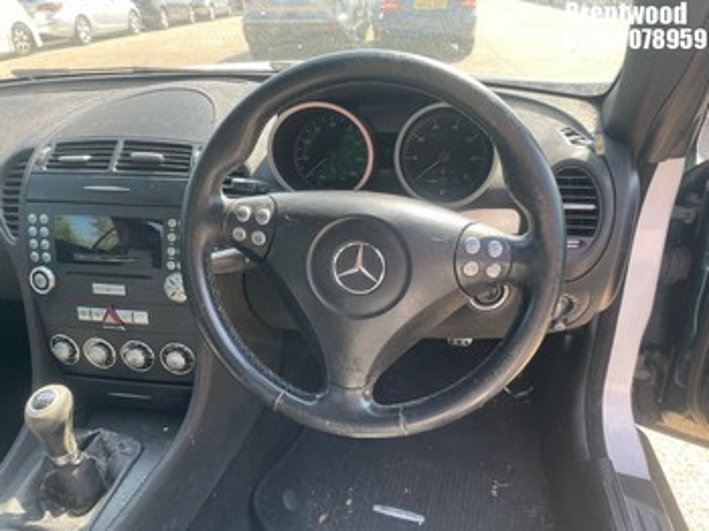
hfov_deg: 67.3
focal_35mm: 26
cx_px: 354
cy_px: 266
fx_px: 532
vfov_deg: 53.0
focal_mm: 4.2
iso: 32
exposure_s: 1/207
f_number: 1.6
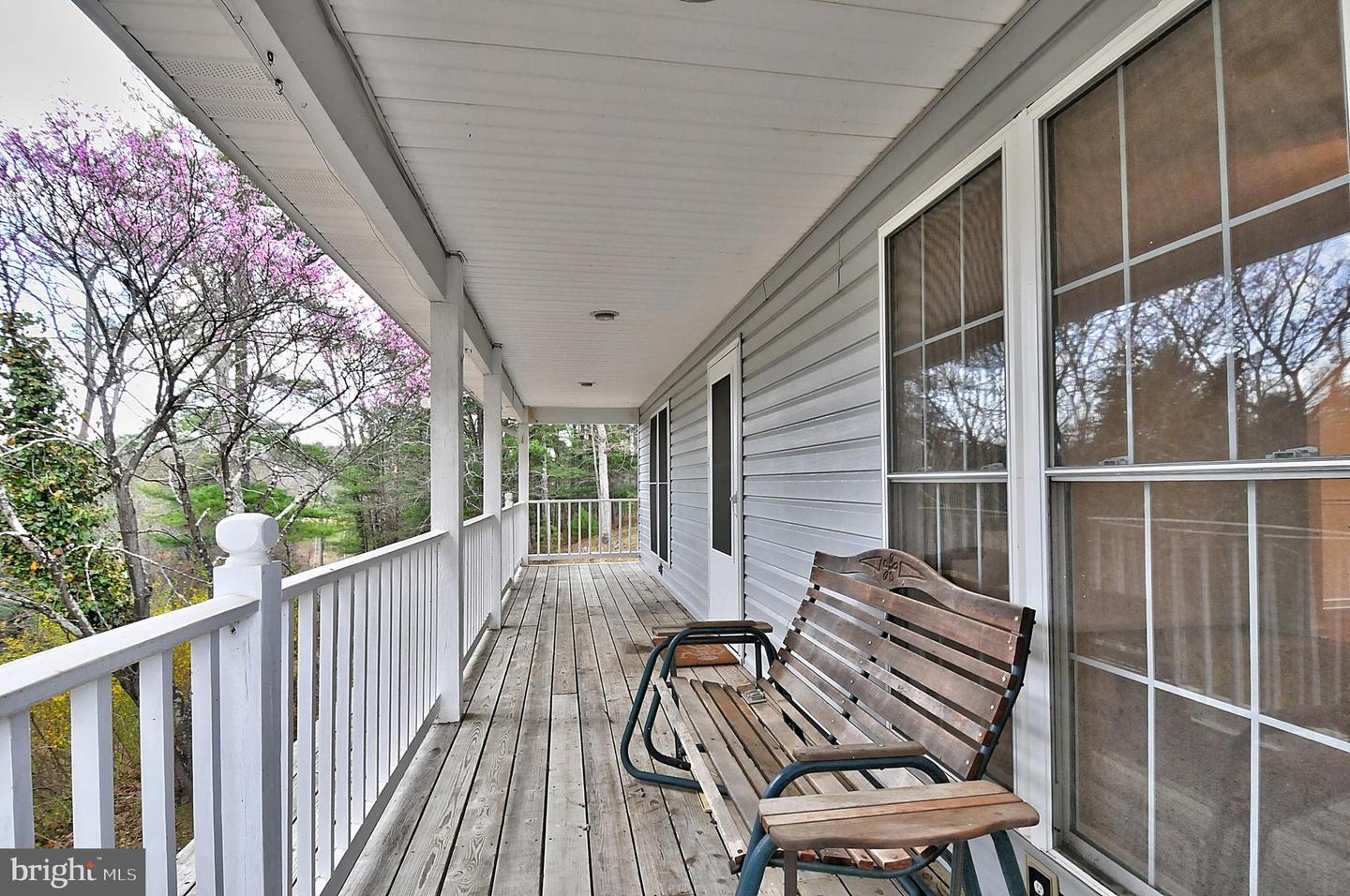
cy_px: 448
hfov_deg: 90.1
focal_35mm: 18
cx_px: 675
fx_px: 674
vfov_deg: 67.2
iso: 800
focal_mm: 12
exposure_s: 1/60
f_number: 8
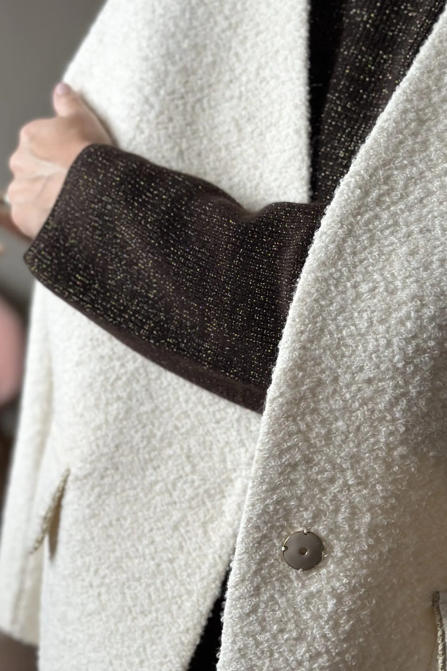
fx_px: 1229
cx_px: 168
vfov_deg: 30.5
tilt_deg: -13.3
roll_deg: -1.5
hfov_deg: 20.6
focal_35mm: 66
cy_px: 339
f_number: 1.78
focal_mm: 6.86
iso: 80
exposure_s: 1/224
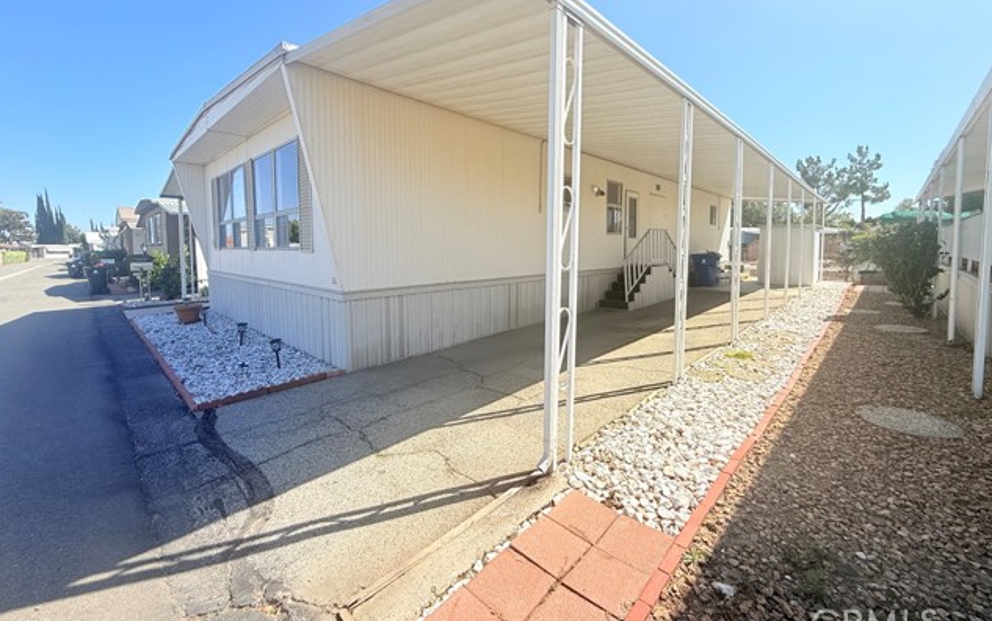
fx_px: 406
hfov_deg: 101.4
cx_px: 494
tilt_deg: -3.4
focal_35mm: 15
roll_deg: +0.7
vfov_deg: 74.5
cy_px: 270
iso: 50
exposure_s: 1/1464
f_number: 2.2
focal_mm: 2.22
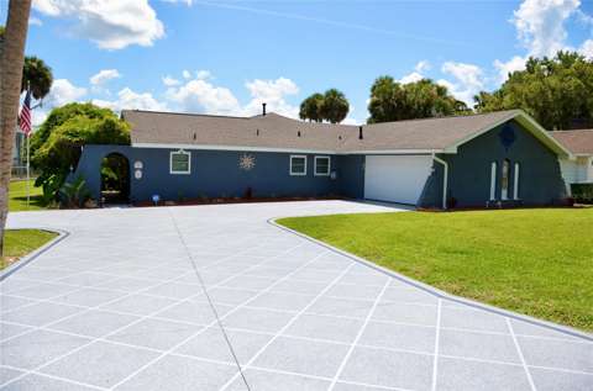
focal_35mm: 27
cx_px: 296
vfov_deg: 47.7
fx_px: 443
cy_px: 196
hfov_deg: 67.5
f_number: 4.8
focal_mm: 18
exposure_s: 1/1500
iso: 200
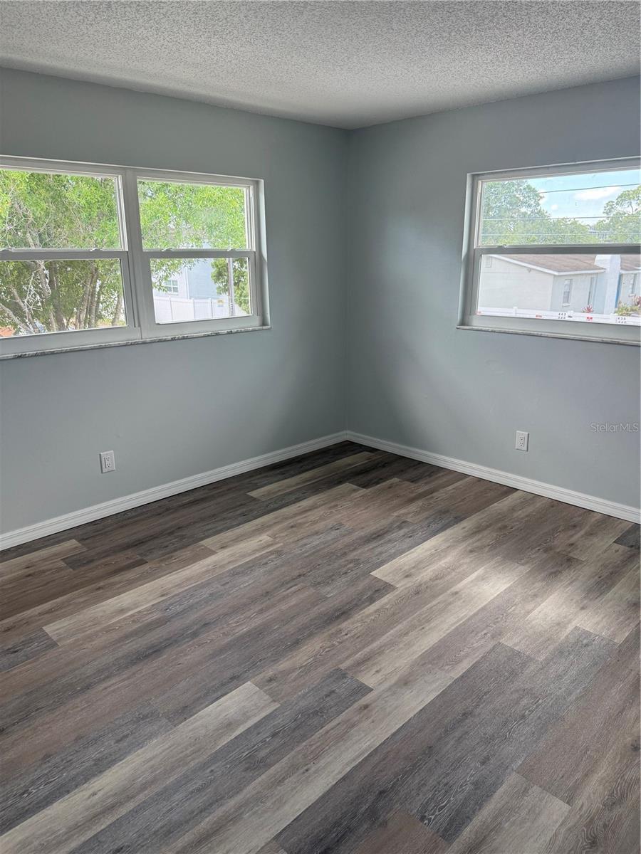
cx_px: 320
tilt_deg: -16.1
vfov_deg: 71.6
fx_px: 593
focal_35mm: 24
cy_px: 427
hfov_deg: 56.8
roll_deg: -0.2
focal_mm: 6.76
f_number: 1.78
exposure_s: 1/154
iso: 100
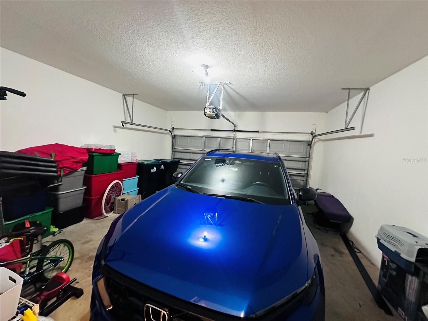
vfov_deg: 85.7
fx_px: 173
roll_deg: -3.8
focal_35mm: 14
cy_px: 160
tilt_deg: -5.0
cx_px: 214
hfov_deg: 102.1
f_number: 2.2
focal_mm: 2.22
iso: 1000
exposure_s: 1/60
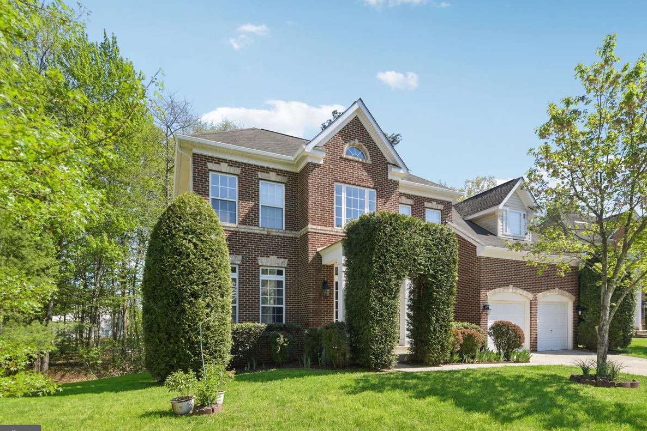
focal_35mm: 17
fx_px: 306
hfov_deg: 93.1
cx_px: 349
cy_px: 191
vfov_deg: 70.2
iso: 100
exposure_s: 1/160
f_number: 8
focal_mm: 14
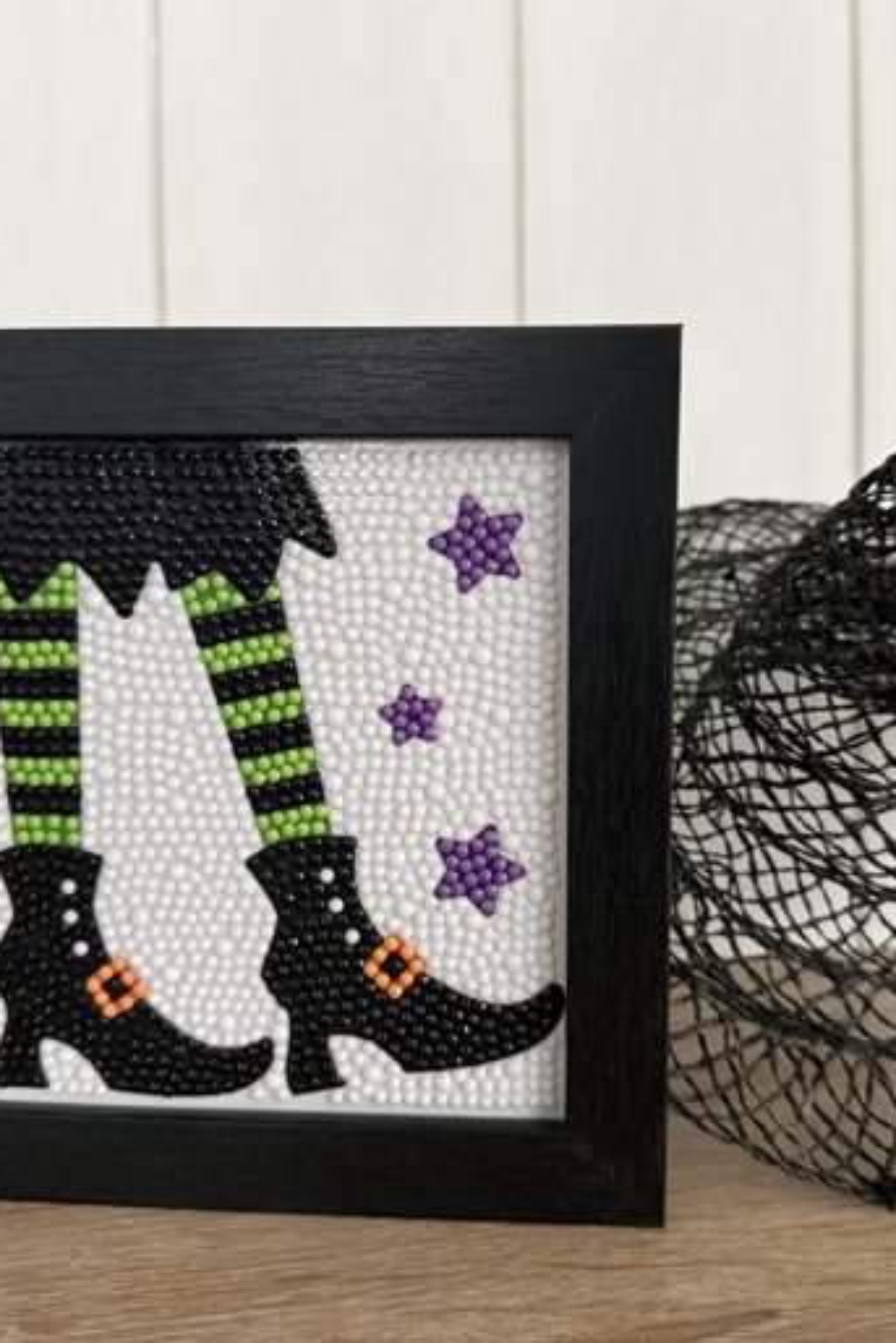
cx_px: 483
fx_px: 1268
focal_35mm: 34
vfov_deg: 55.8
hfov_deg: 38.9
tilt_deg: -6.8
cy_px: 660
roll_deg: +0.0
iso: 500
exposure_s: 1/60
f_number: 1.78
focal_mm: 6.76
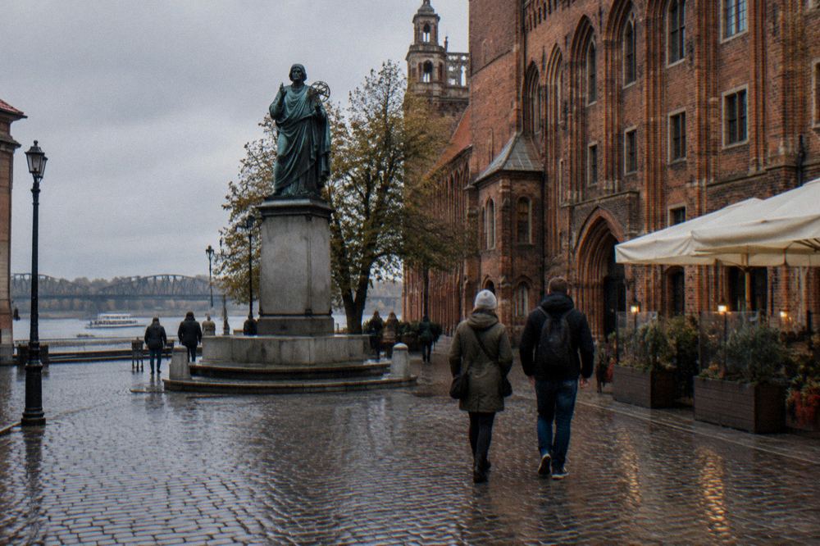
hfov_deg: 65.5
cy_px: 273
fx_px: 638
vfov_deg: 46.4
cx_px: 410
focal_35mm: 28
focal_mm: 28
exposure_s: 1/500
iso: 320
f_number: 6.3
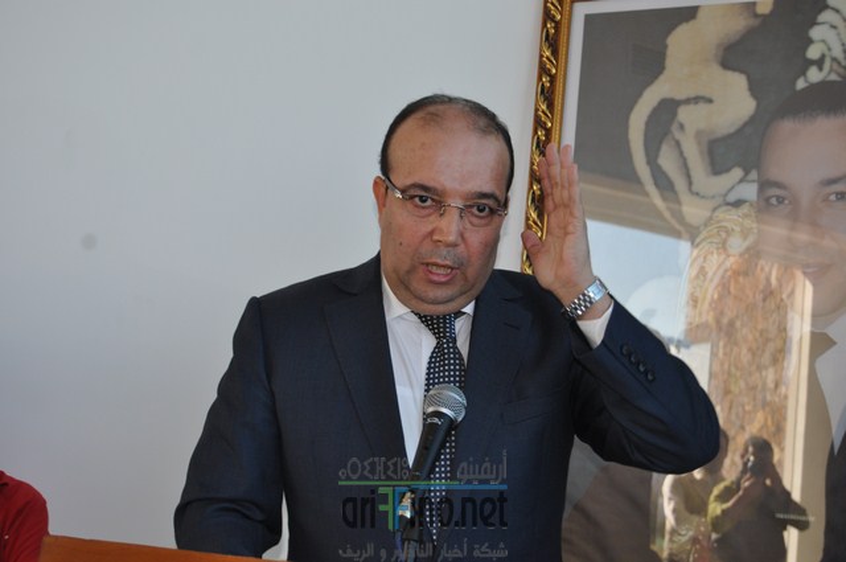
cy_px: 281
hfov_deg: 24.6
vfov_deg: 16.5
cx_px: 423
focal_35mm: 82
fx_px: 1936
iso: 360
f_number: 5.6
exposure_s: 1/200
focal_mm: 55
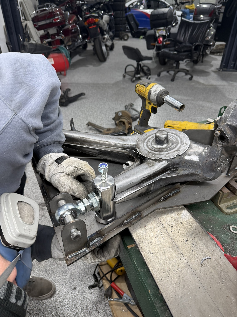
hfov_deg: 56.8
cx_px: 118
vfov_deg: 71.6
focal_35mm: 24
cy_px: 158
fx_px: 219
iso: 160
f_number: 1.78
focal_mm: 6.76
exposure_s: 1/121
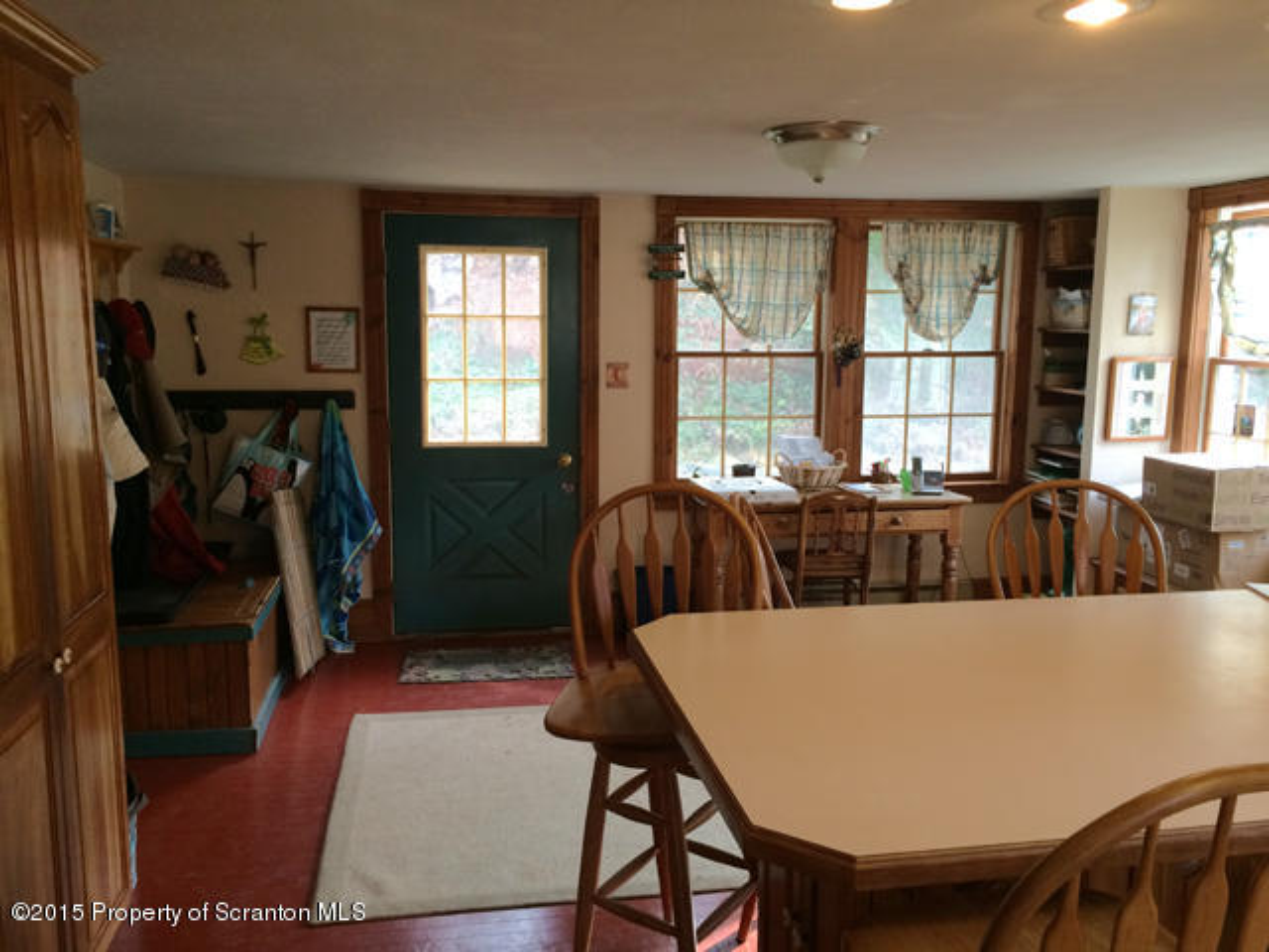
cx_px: 634
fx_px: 1063
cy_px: 476
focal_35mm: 29
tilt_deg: -10.2
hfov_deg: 61.7
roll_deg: +0.6
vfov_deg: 48.2
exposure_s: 1/30
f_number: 2.2
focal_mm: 4.15
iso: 50
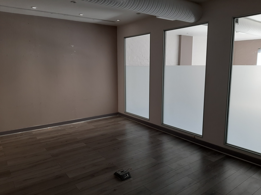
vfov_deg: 51.4
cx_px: 130
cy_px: 98
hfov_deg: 65.3
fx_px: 204
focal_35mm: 27
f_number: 1.7
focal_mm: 3.93
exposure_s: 1/50
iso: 64
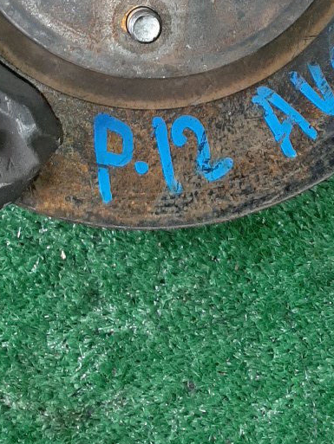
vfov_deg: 23.8
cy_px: -115
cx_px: 129
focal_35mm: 73
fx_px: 939
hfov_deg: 20.1
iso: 130
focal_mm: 3.93
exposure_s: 1/50
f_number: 1.7
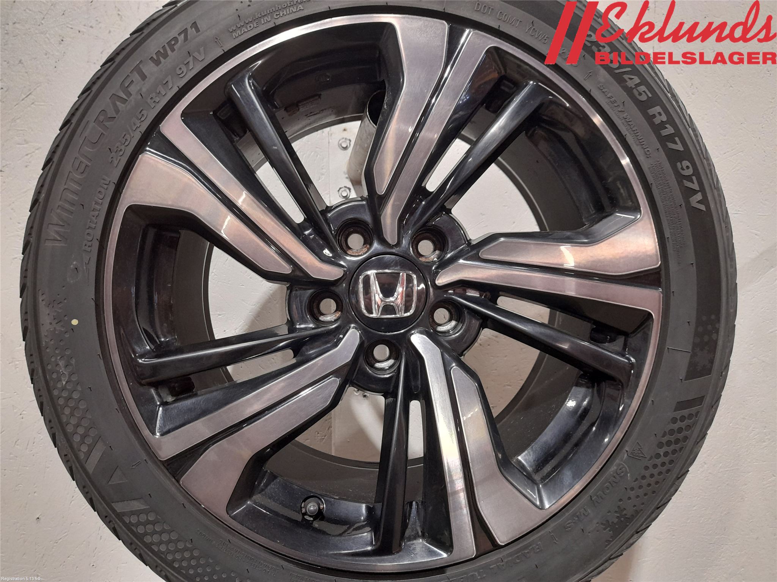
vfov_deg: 54.9
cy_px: 291
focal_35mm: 25
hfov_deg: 69.4
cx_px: 388
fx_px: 561
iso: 400
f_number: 2
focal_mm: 4.6
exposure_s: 1/33
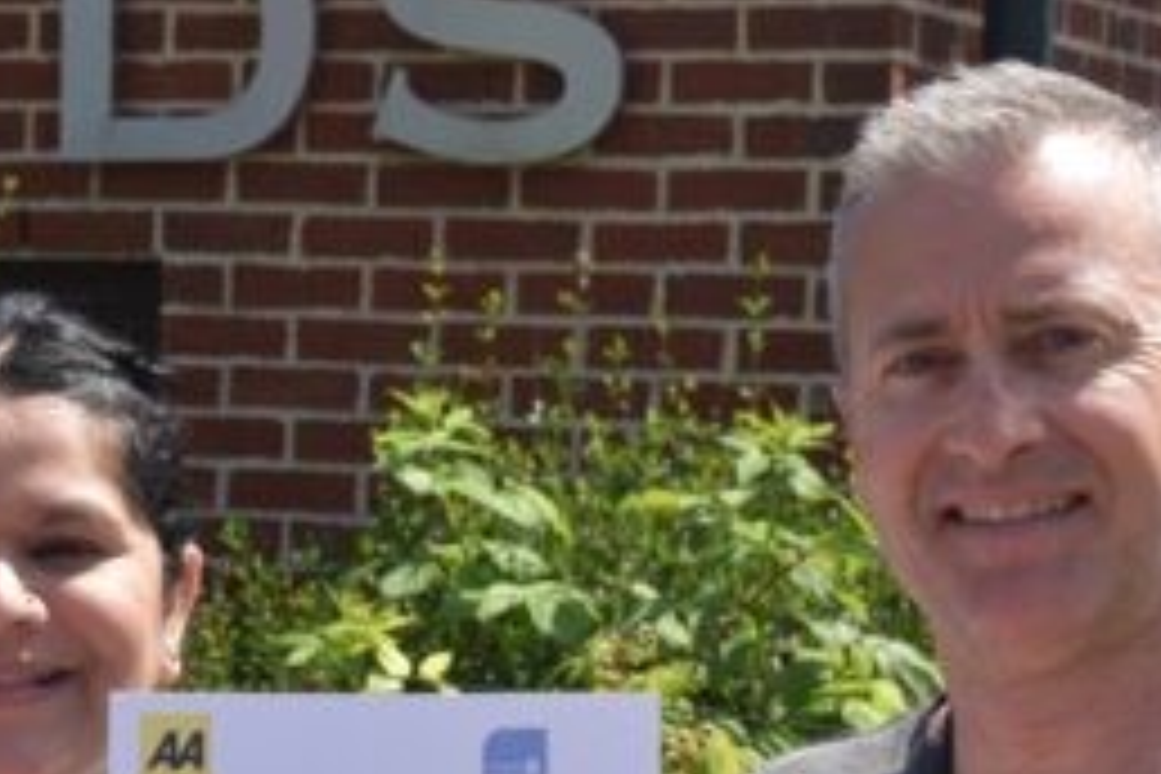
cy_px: 639
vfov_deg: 8.7
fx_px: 5046
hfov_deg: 12.9
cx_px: -58
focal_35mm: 156
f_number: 8
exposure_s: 1/250
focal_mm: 35
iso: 110
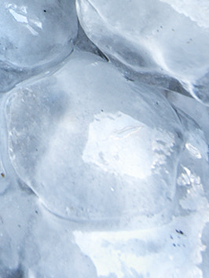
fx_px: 611
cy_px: -302
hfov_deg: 16.0
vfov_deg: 17.2
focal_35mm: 76
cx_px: -181
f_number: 11
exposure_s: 1.5
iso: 200
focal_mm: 14
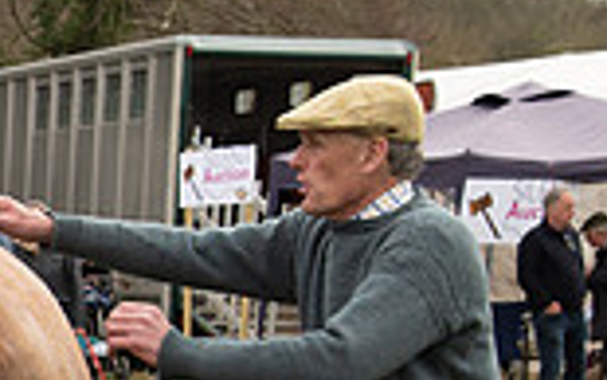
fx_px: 2515
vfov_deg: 8.5
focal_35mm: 152
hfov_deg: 12.8
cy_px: 541
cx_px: -399
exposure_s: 1/250
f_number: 5
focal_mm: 40
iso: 200
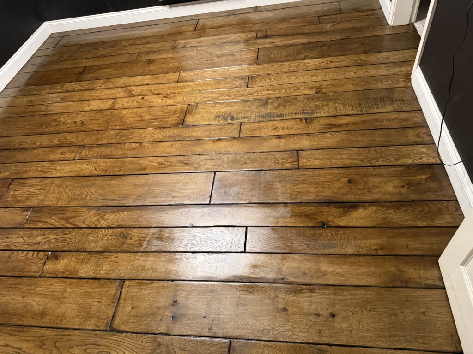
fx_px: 328
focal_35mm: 24
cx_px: 236
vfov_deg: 56.8
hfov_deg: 71.6
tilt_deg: -47.9
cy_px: 177
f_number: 1.78
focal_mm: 6.76
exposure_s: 1/60
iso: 800
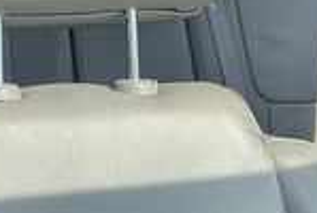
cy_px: -66
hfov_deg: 25.0
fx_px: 688
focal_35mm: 78
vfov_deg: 16.6
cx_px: 21
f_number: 1.8
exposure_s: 1/172
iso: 32
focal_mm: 3
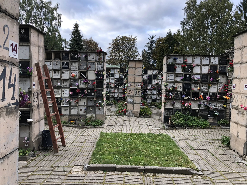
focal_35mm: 28
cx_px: 124
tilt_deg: -0.5
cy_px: 92
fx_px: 200
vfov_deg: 49.7
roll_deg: -1.6
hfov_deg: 63.4
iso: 25
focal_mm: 4
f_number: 1.8
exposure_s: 1/120
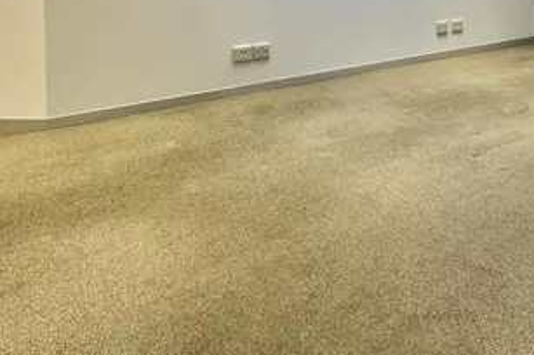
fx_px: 563
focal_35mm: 38
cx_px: 557
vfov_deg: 30.4
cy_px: -57
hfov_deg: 42.4
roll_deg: +0.3
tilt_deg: -1.8
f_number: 2.2
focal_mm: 2.22
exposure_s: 1/100
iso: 200
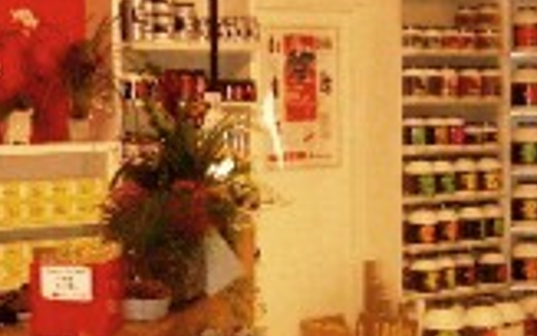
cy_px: 254
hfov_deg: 20.2
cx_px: 112
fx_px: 1493
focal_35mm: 102
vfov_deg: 12.8
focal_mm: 5.8
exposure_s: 1/100
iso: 100
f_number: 2.6
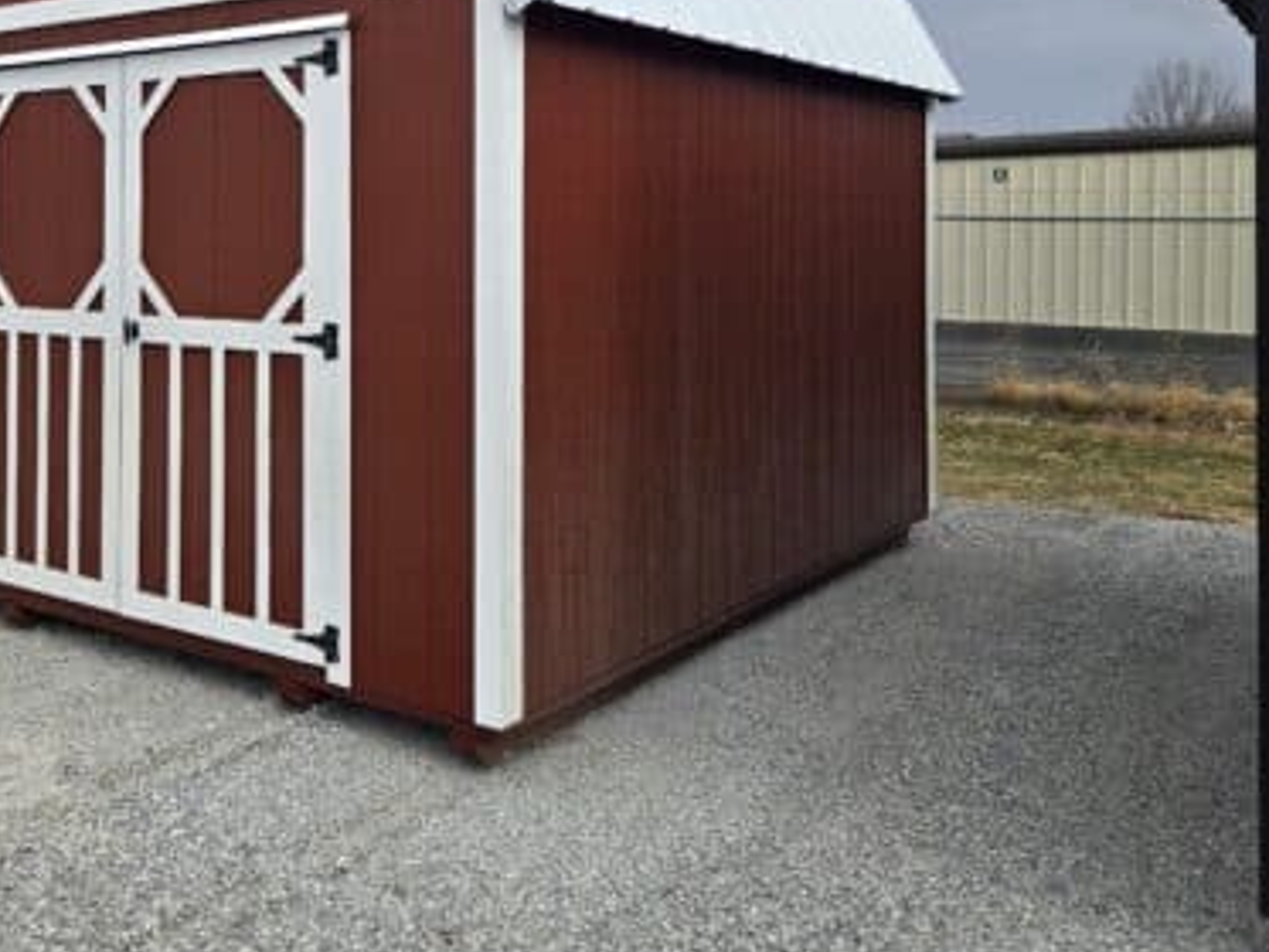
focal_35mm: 37
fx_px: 1357
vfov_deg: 37.6
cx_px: 408
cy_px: 224
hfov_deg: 49.1
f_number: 1.8
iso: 25
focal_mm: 5.4
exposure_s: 1/1248
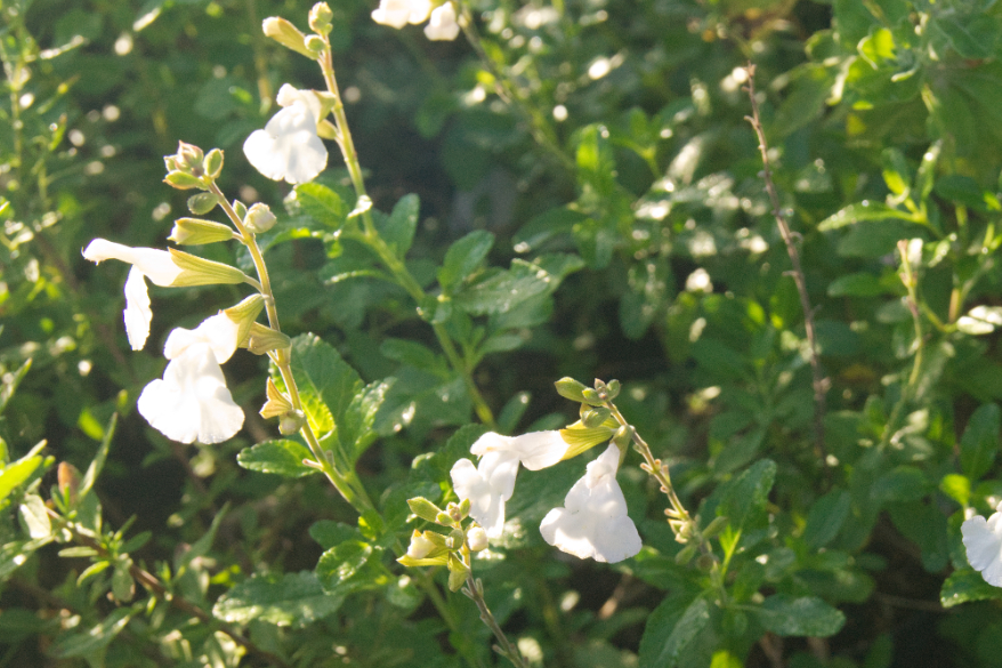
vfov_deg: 16.6
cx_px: 629
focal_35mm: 82
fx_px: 2282
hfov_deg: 24.7
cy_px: 445
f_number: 10
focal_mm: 40
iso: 2500
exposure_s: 1/500
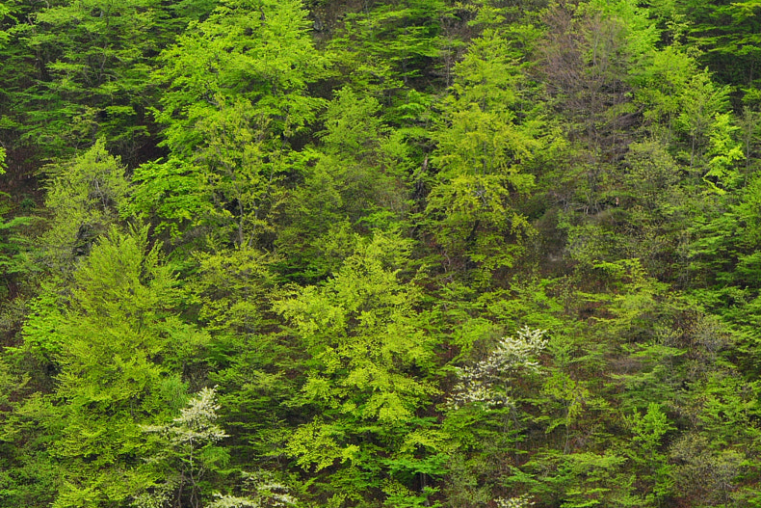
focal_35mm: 167
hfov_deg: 12.2
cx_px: 39
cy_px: 500
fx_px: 3531
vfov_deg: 8.2
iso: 360
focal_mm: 55
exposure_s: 1/60
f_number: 10
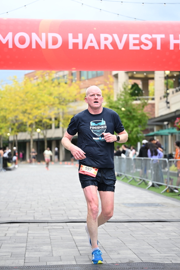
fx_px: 570
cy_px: 135
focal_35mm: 76
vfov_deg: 26.6
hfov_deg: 18.0
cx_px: 90
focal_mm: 76
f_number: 2.8
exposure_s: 1/2000
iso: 800
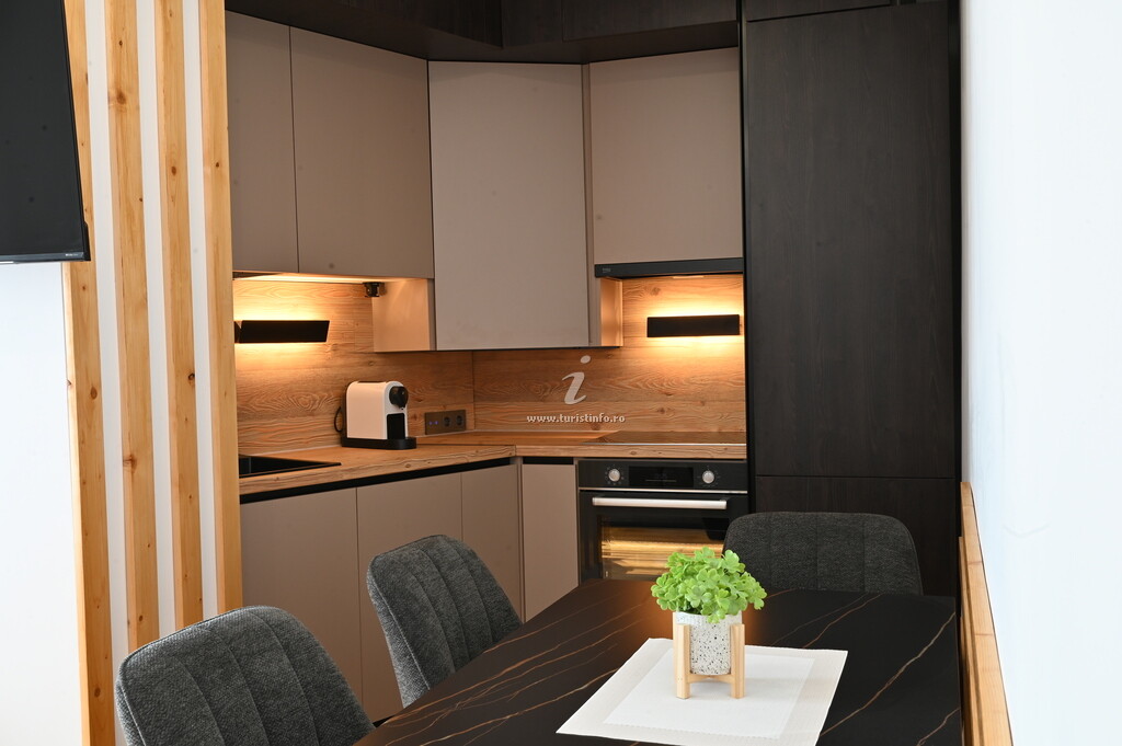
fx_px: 1074
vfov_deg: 38.3
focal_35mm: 34
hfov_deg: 55.1
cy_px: 373
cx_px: 561
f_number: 16
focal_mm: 34.5
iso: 250
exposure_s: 1/4
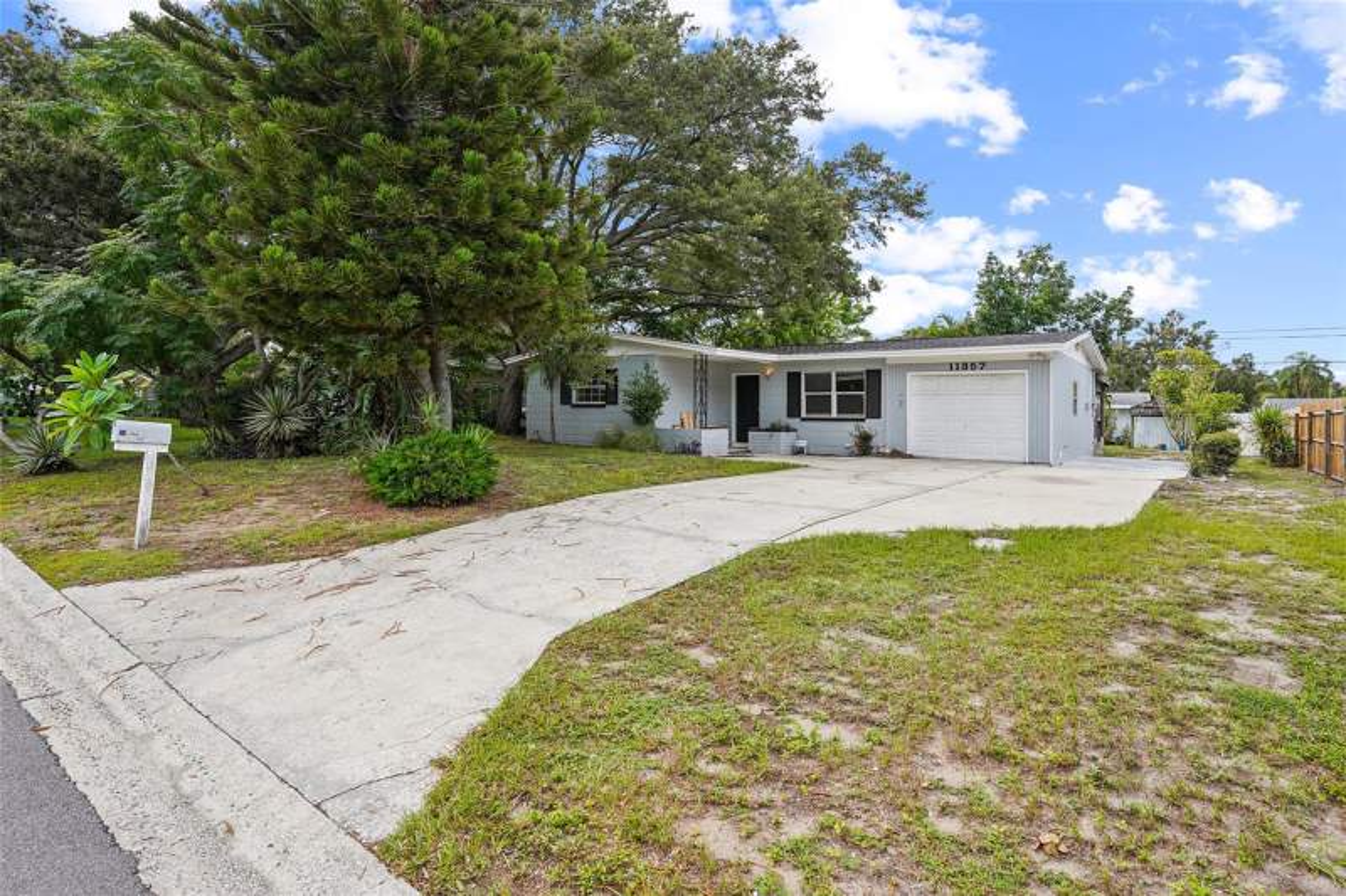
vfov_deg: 70.4
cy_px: 448
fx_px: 635
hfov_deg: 93.3
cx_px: 673
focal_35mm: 17
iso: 200
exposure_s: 1/200
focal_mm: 17
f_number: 8
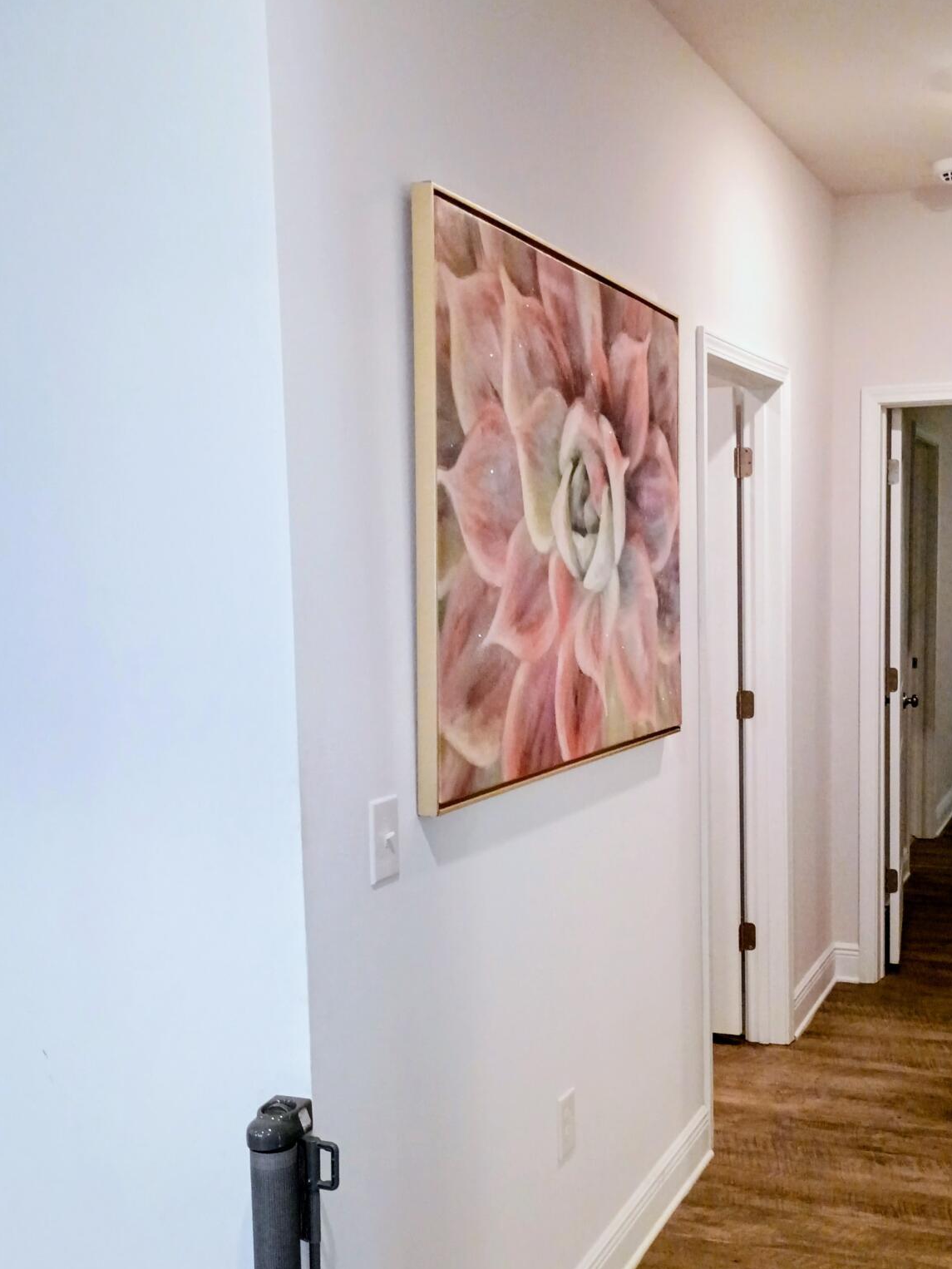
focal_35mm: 38
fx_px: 1393
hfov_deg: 37.5
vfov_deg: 48.8
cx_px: 608
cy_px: 721
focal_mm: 4.27
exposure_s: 1/40
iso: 904
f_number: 1.8
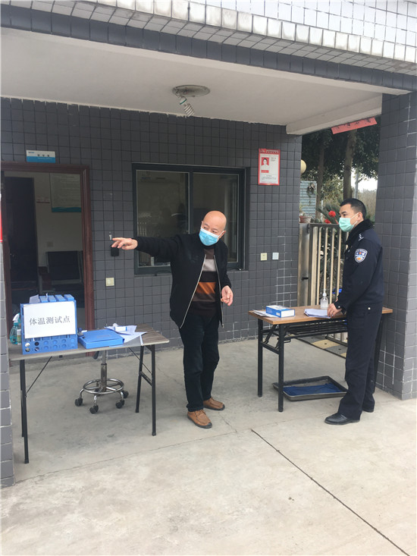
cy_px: 278
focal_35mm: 29
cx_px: 208
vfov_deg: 61.7
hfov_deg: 48.2
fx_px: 466
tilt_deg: -8.2
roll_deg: -1.2
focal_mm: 4.15
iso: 25
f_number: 2.2
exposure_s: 1/100
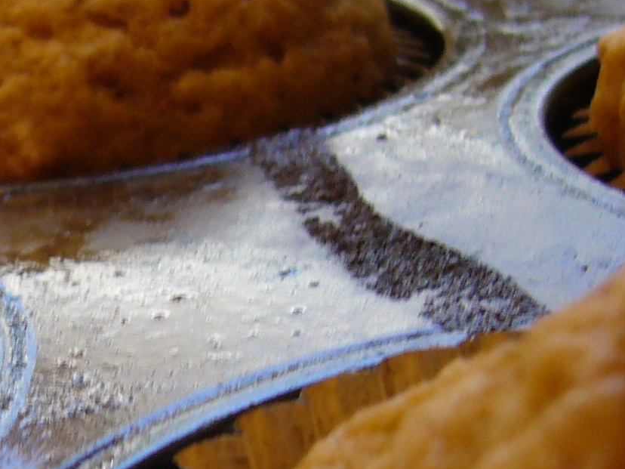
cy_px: 418
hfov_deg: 16.2
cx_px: 12
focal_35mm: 119
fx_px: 2149
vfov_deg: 12.4
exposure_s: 1/25
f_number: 2.8
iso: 100
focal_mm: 5.8
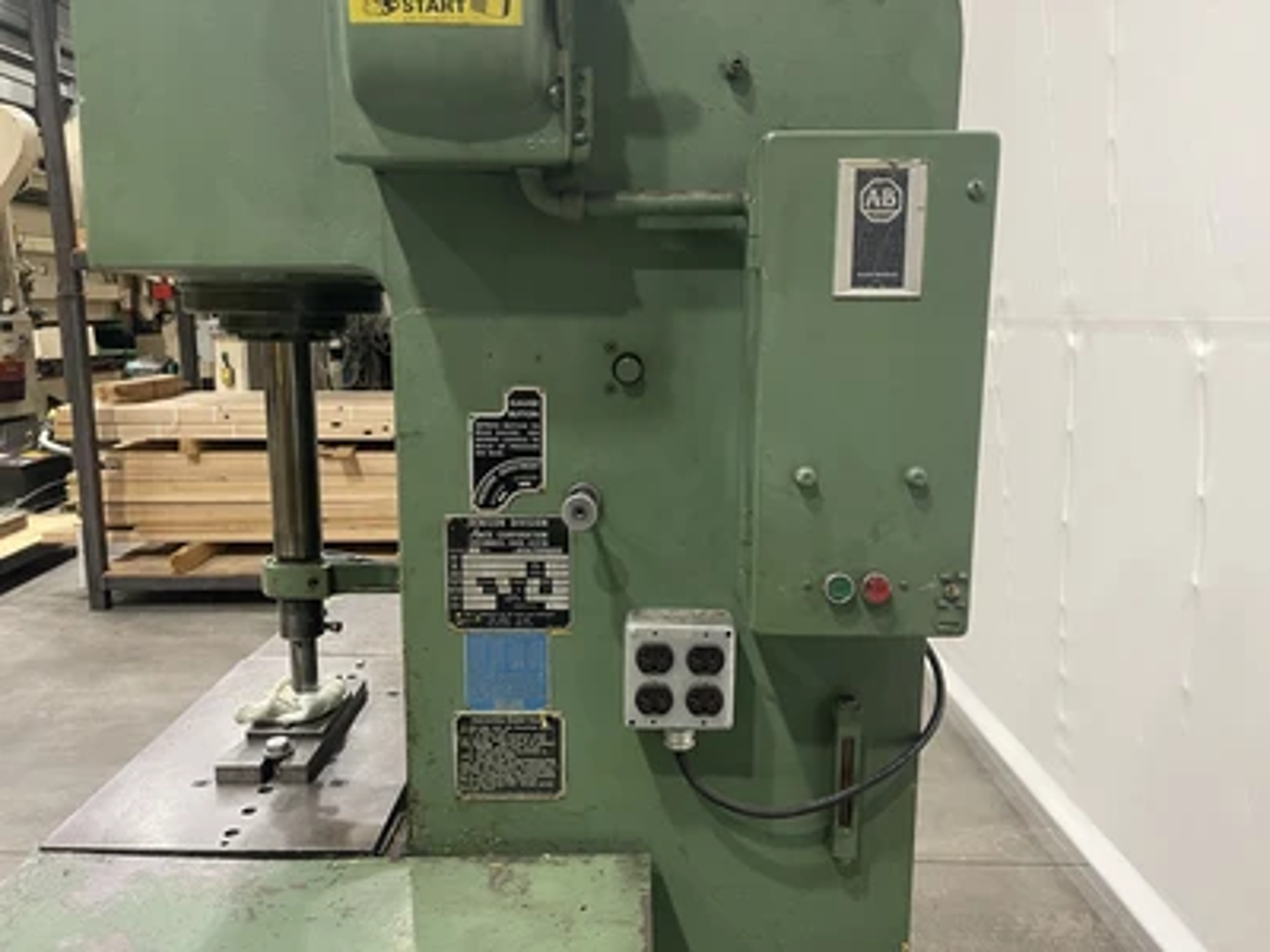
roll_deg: +0.1
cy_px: 476
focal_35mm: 25
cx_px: 635
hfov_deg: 69.4
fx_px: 917
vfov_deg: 54.9
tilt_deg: -10.4
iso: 400
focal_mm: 5.1
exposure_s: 1/60
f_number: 1.6
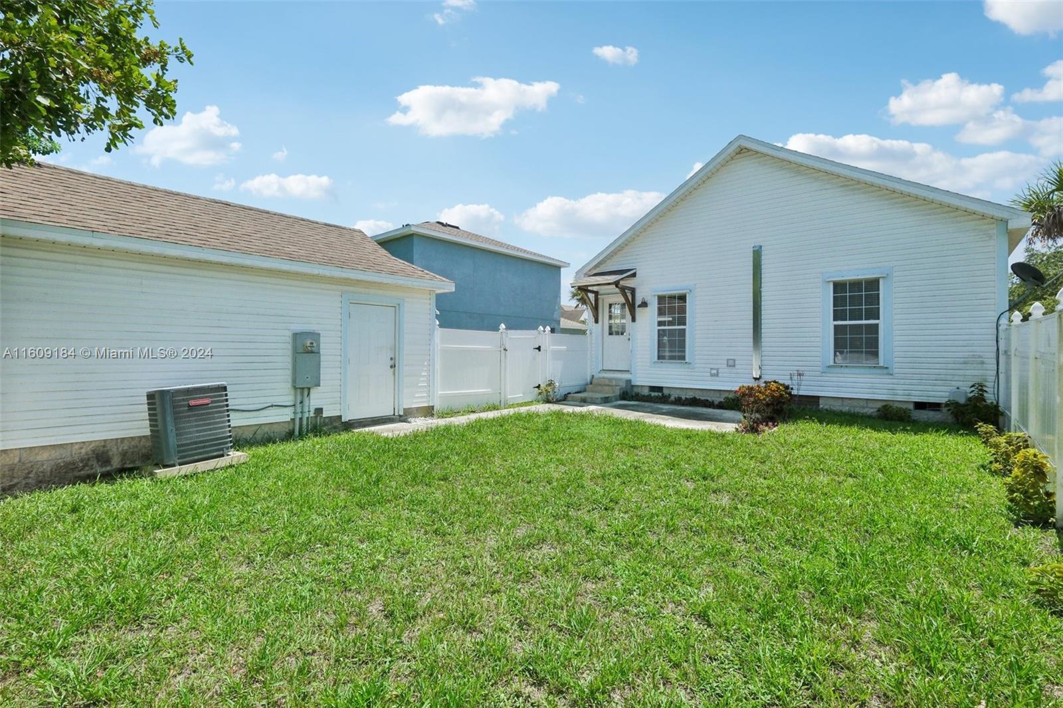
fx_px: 443
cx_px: 532
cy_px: 354
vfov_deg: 77.3
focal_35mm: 15
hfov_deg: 100.4
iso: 1250
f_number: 8
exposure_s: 1/2500
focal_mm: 10
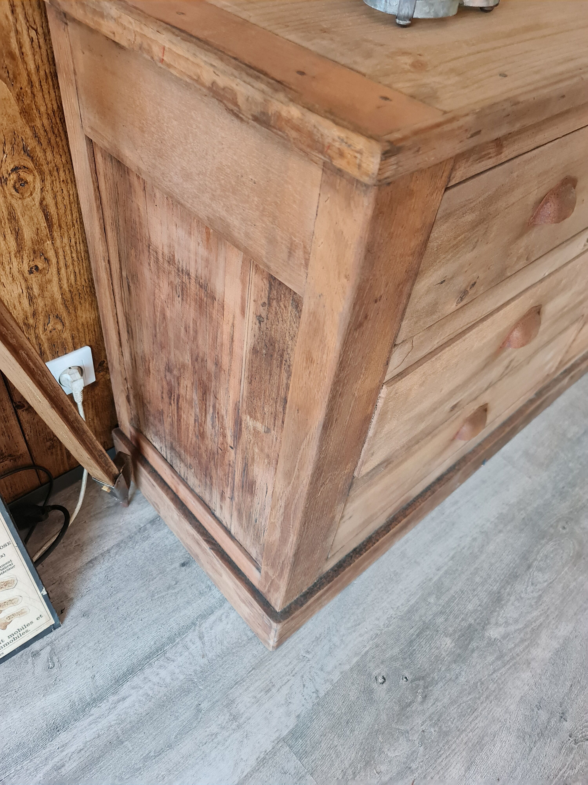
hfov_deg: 54.9
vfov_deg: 69.4
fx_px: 566
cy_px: 392
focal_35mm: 25
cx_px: 294
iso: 640
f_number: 1.8
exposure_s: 1/50
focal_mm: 7
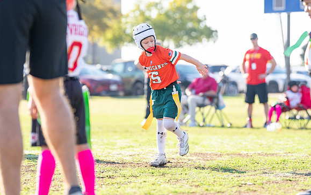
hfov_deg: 10.5
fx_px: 1695
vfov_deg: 6.6
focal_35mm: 200
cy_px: 88
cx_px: 166
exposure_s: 1/1600
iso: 250
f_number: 2.8
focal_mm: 126
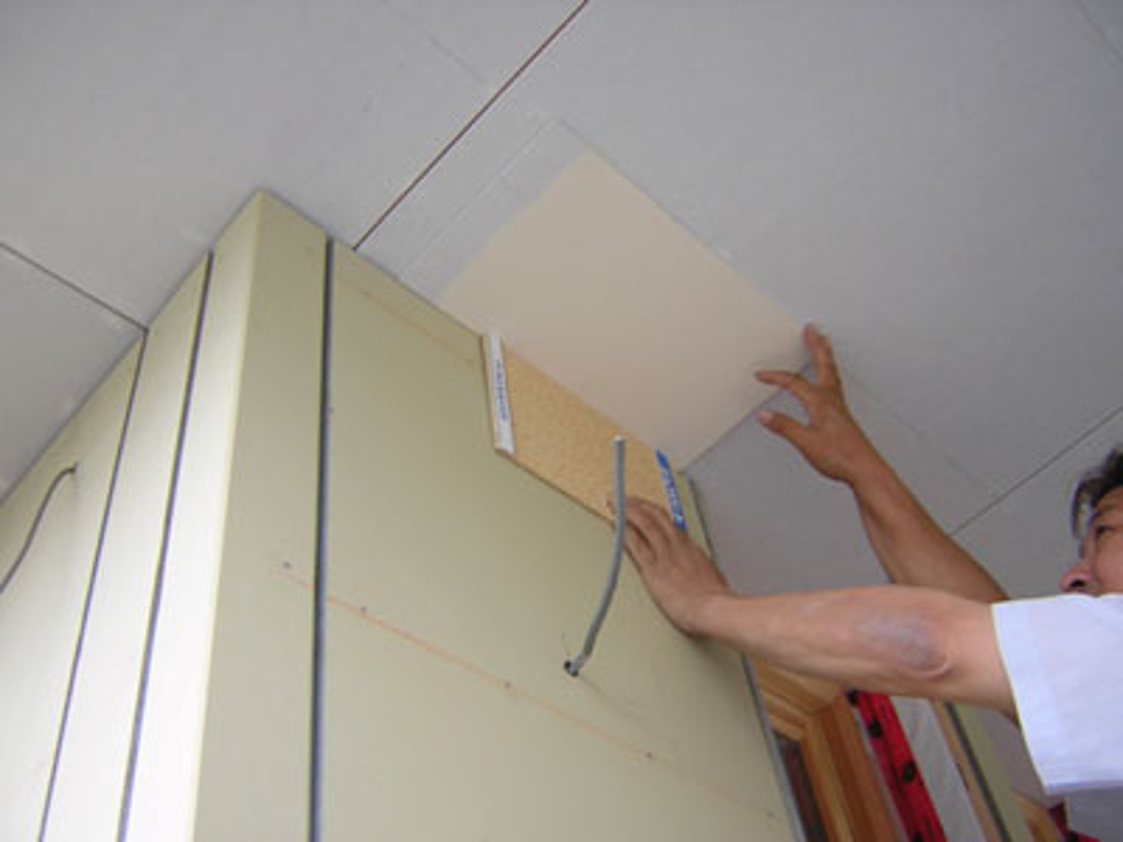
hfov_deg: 51.4
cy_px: 421
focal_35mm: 36
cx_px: 562
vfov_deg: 39.7
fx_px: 1168
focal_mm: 4.7
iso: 100
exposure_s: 1/11.6
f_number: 2.6
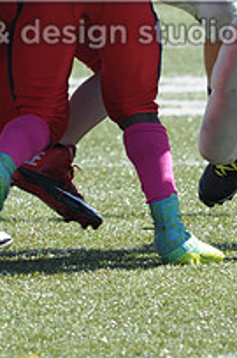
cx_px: -4
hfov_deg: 1.1
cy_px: -51
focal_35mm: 1280
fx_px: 12704
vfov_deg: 1.6
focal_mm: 300
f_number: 5.6
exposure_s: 1/500
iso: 200
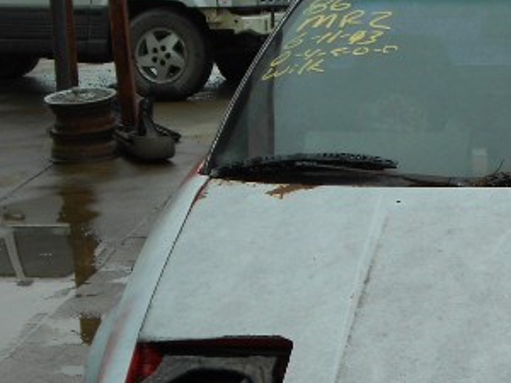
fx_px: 4089
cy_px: 347
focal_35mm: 277
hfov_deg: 7.1
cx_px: 516
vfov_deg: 5.4
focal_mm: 23
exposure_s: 1/100
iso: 80
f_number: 6.5
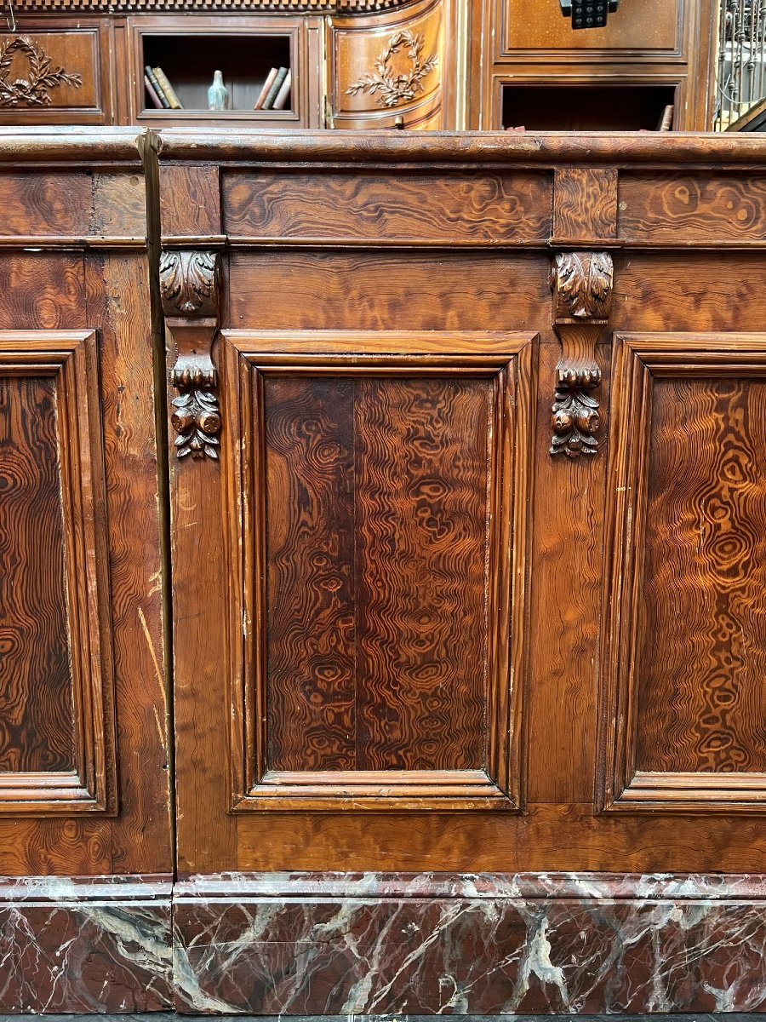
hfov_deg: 53.1
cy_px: 511
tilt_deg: -6.7
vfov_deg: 67.3
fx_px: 767
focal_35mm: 26
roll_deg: +0.0
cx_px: 383
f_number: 1.5
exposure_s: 1/87
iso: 125
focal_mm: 5.7
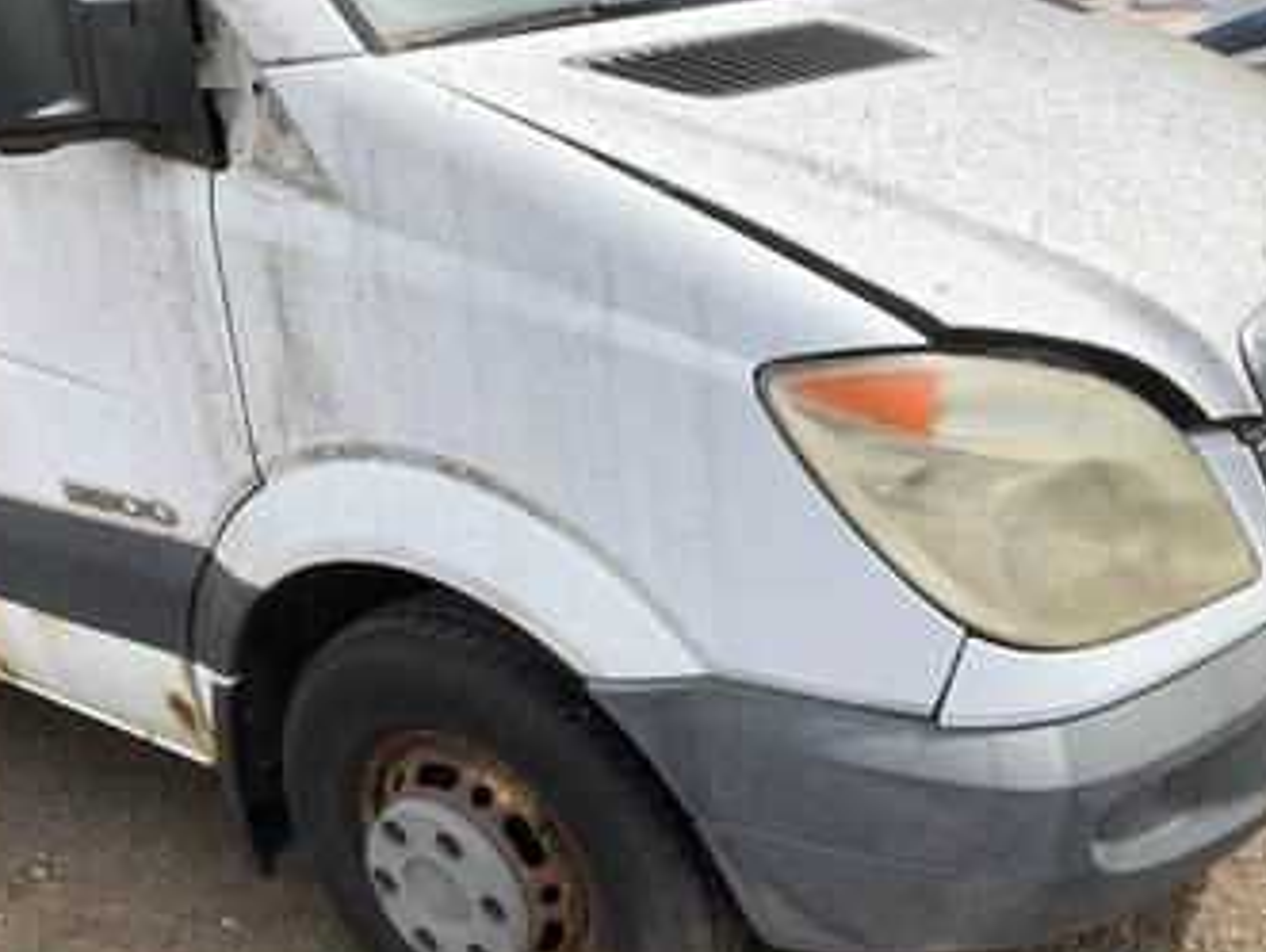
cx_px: 589
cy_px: 539
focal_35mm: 35
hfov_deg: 52.5
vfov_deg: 40.7
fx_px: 1281
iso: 25
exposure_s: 1/1451
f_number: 1.8
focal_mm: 3
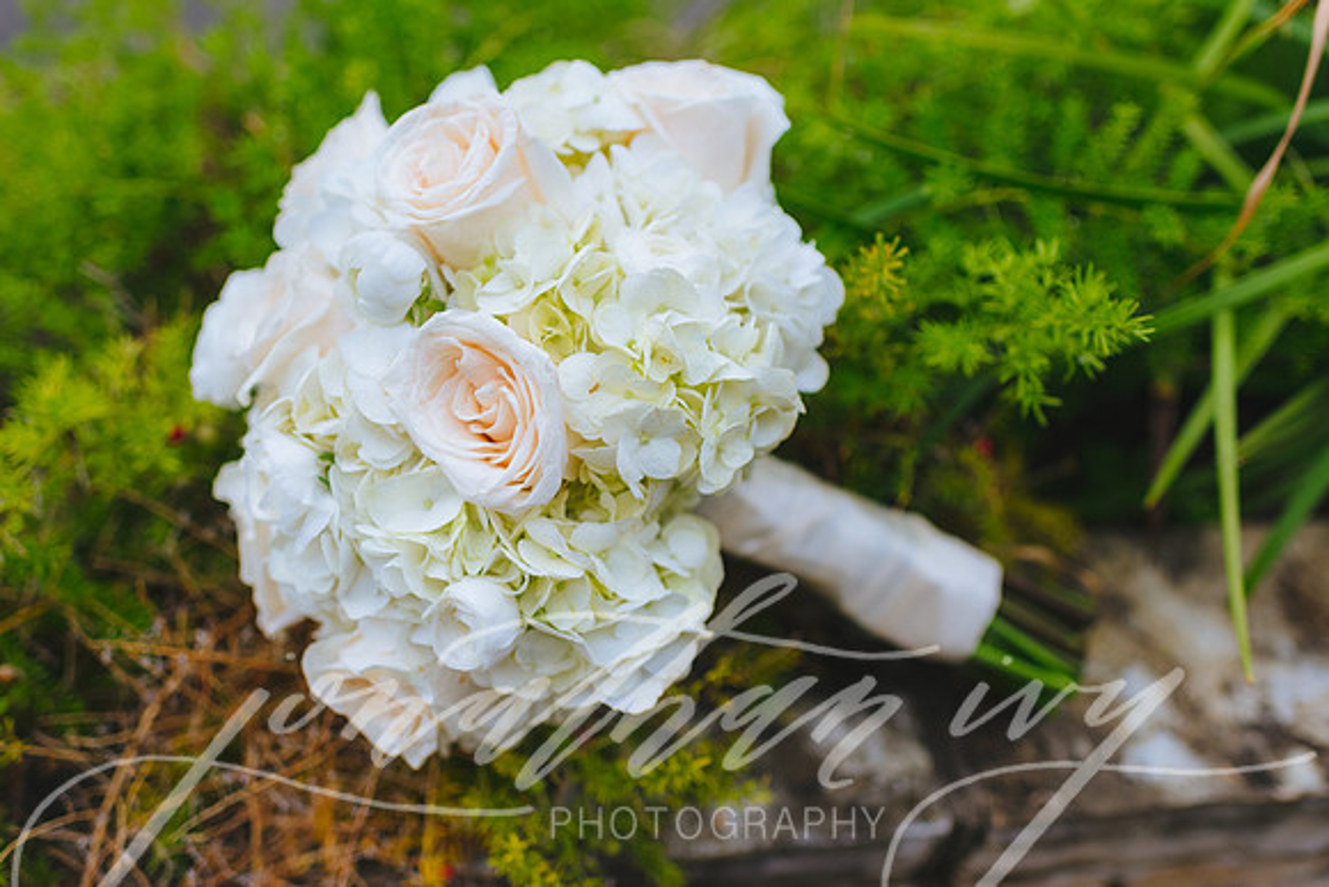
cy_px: 444
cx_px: 664
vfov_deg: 37.9
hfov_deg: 54.4
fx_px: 1292
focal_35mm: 35
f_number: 2.5
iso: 500
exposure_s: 1/3200
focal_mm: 35
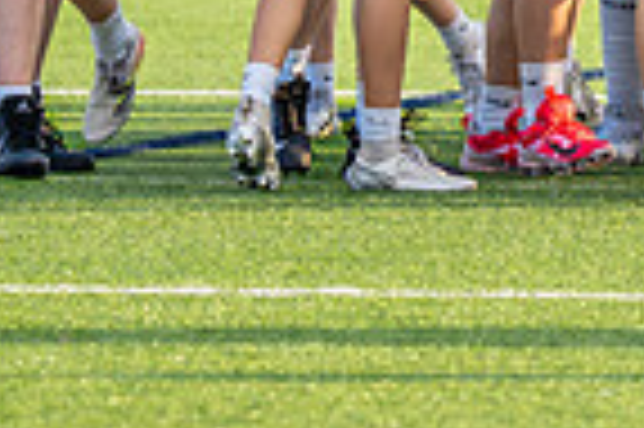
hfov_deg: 2.6
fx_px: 14384
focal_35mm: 805
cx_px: 1017
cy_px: -529
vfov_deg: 1.7
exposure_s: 1/1600
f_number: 2.8
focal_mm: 139
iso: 500
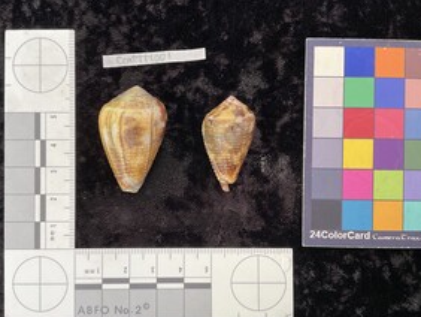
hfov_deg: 51.3
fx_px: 438
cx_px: 202
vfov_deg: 39.7
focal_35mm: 36
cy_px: 170
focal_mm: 3
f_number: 1.8
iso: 64
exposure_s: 1/60
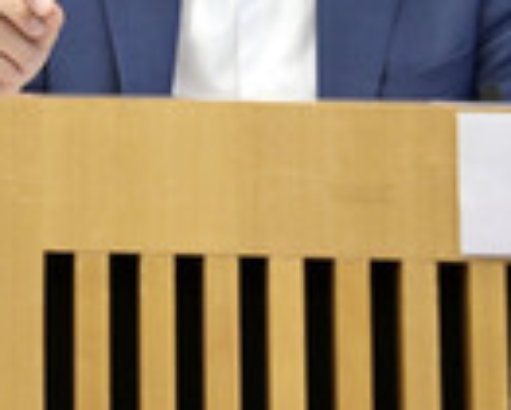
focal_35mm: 177
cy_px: -172
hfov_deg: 10.5
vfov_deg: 8.6
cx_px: -263
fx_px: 2679
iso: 4000
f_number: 6.3
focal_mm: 55
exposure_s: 1/500
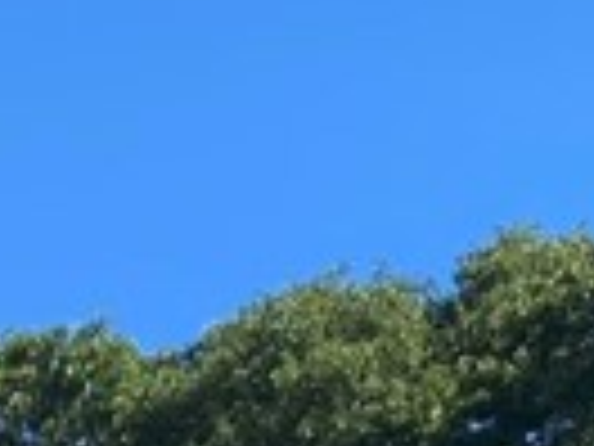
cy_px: 1478
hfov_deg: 9.8
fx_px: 3466
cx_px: 68
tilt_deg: +0.1
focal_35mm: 202
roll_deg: +1.3
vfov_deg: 6.5
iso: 32
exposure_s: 1/2755
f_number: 1.8
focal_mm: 4.25
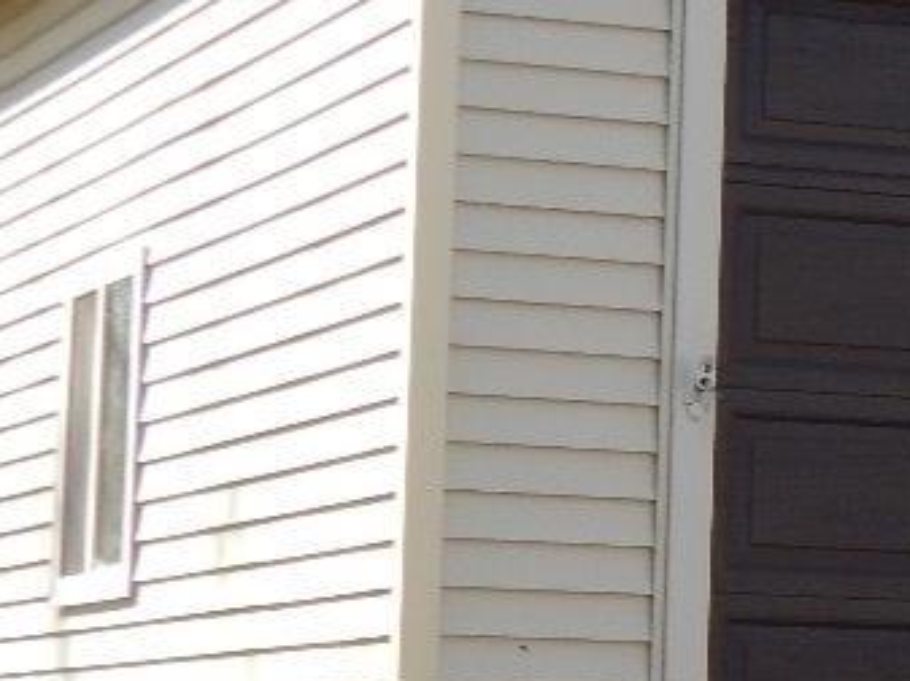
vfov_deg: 8.1
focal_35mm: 184
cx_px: 1442
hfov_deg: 10.3
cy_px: 462
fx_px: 4832
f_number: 3.6
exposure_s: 1/500
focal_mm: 7.7
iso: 125
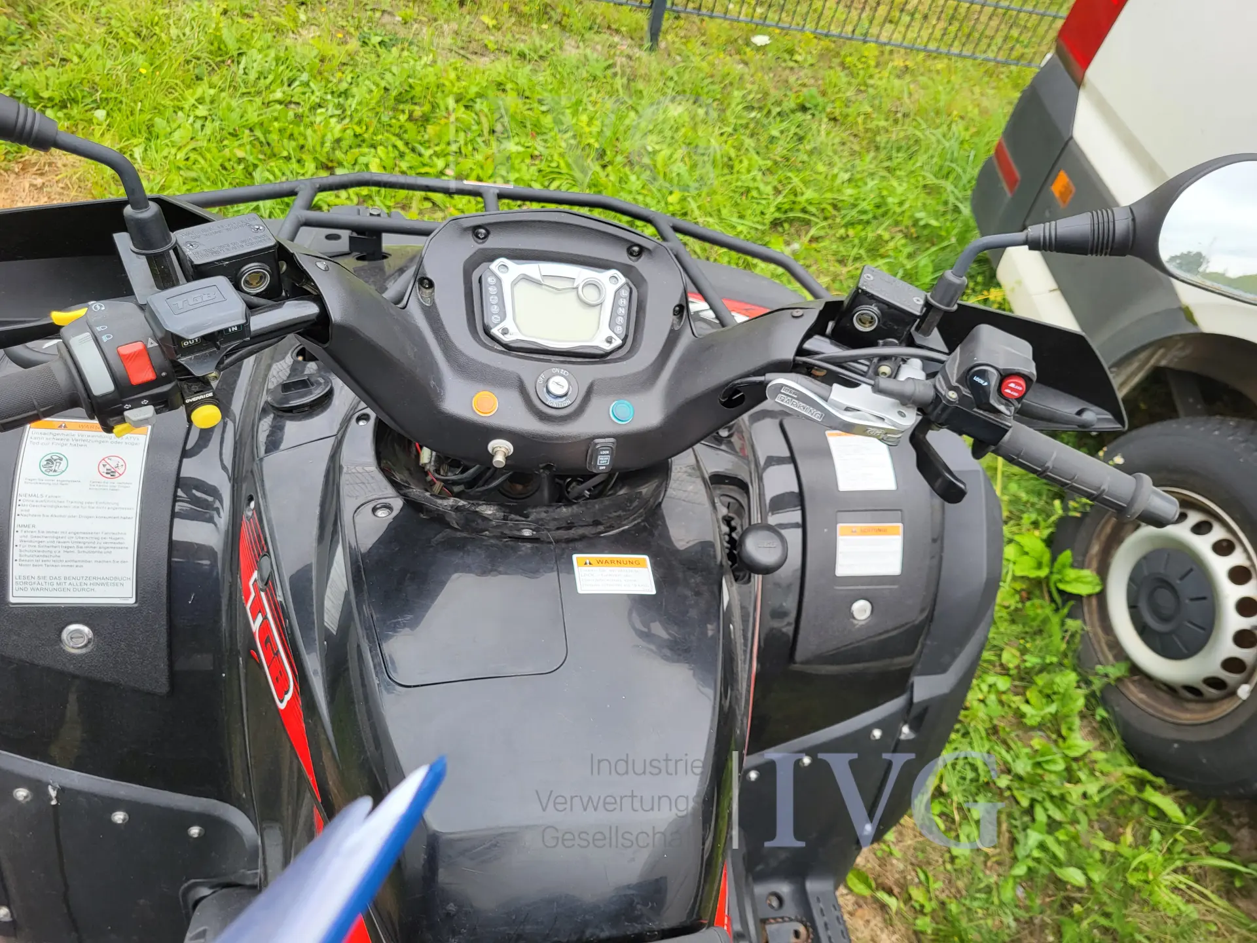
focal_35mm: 26
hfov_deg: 67.3
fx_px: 944
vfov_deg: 53.1
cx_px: 628
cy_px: 472
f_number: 1.8
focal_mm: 5.4
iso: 40
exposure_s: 1/174
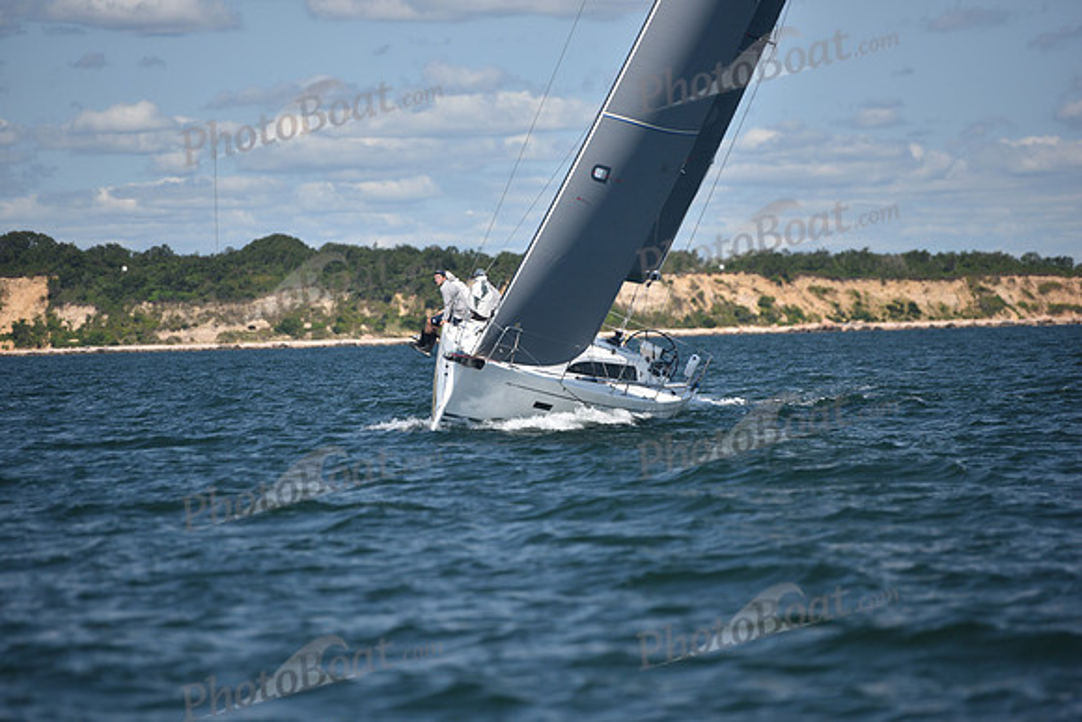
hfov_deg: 10.3
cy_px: 361
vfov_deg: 6.9
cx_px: 541
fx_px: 6012
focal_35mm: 200
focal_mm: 200
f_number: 3.2
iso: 250
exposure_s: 1/2000
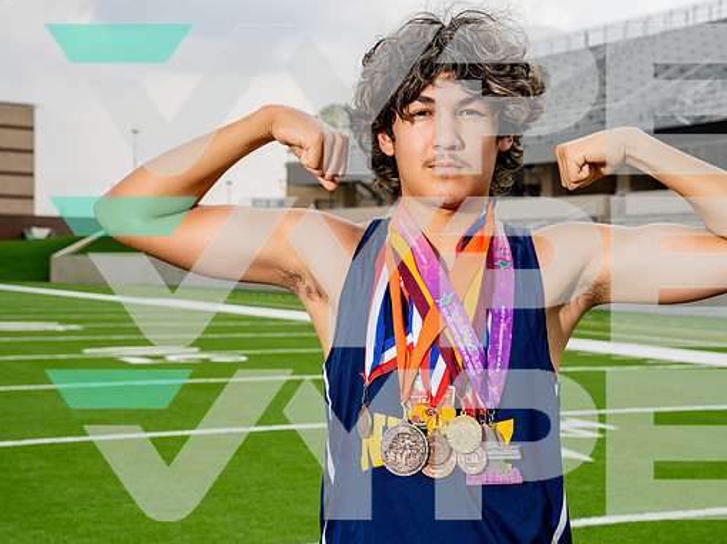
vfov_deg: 23.3
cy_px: 273
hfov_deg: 30.7
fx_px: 1322
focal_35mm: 63
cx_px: 412
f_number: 8
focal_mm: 57
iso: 100
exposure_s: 1/250
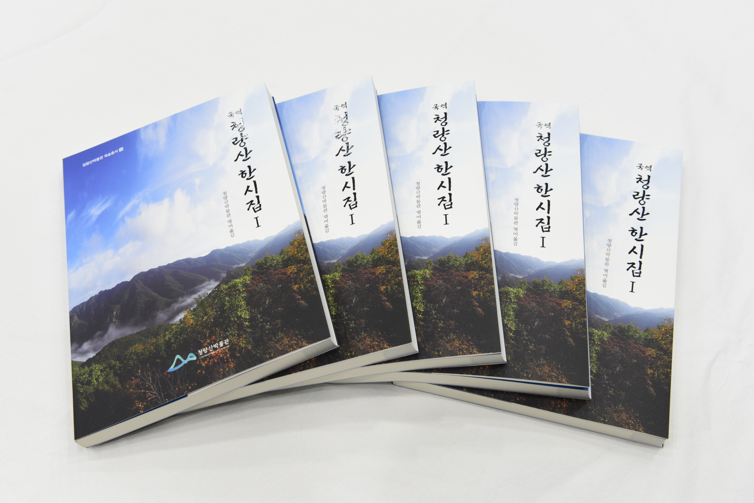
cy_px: 252
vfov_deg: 35.1
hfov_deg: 50.7
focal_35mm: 38
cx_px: 377
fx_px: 796
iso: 100
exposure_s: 1/8
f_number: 8
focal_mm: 38
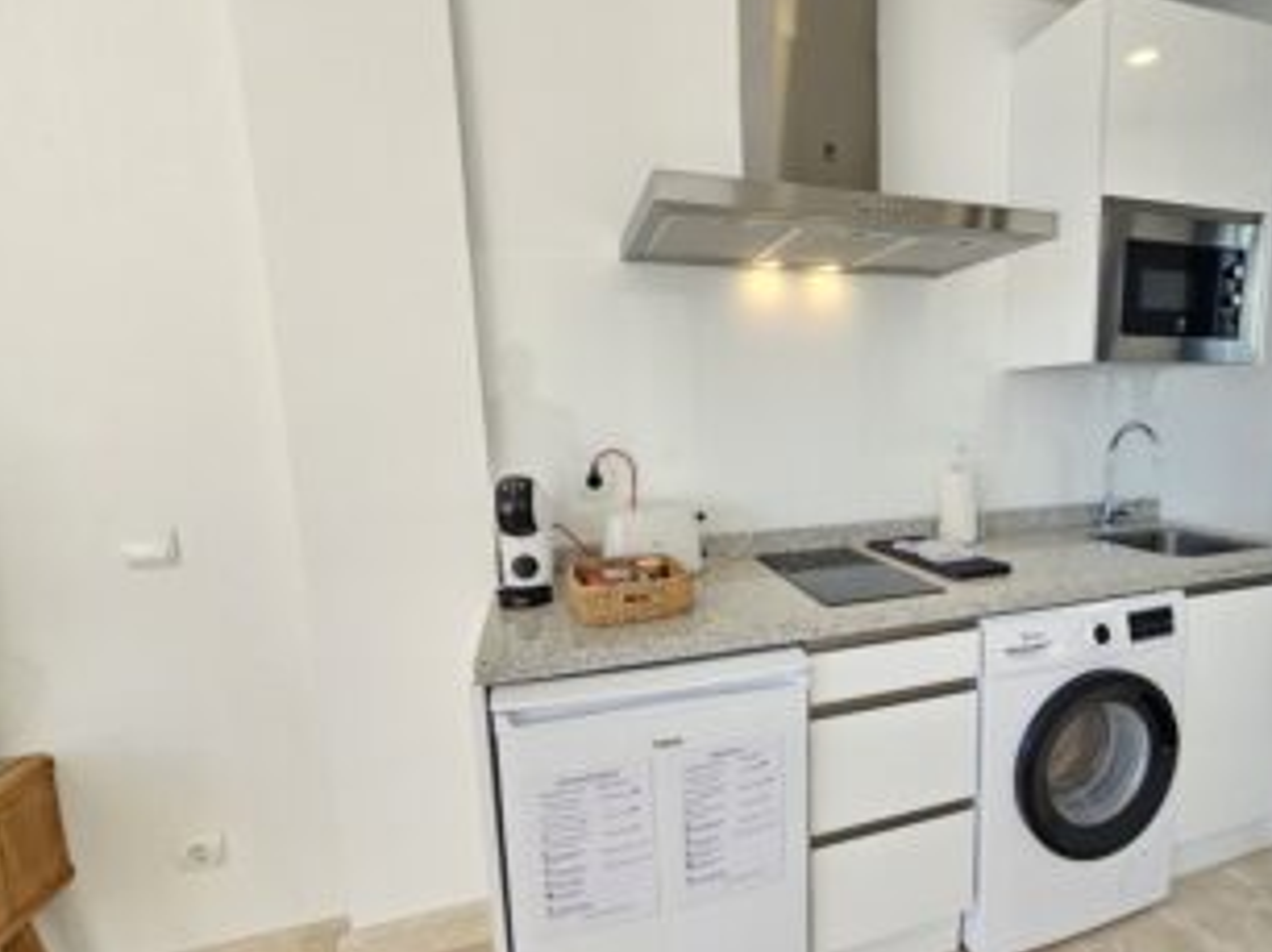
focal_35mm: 17
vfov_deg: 74.5
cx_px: 819
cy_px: 515
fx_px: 624
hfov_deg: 88.7
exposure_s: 1/147
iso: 50
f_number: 2.2
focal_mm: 2.2
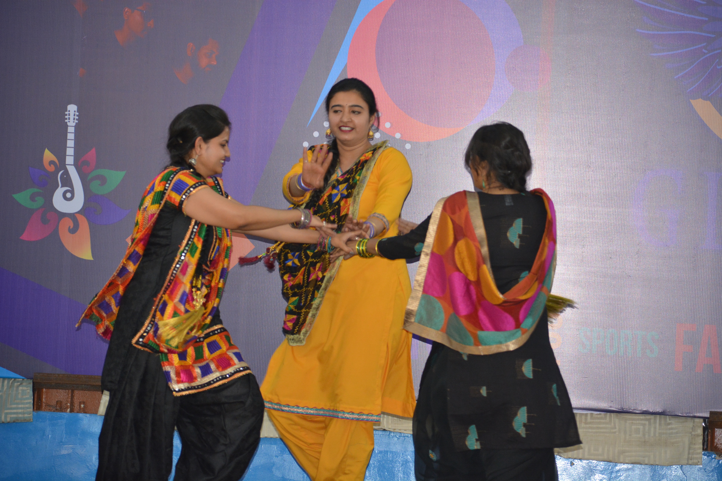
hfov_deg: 12.2
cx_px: 361
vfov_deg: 8.2
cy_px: 240
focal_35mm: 168
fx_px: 3369
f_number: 4.8
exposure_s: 1/160
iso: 1000
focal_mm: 112
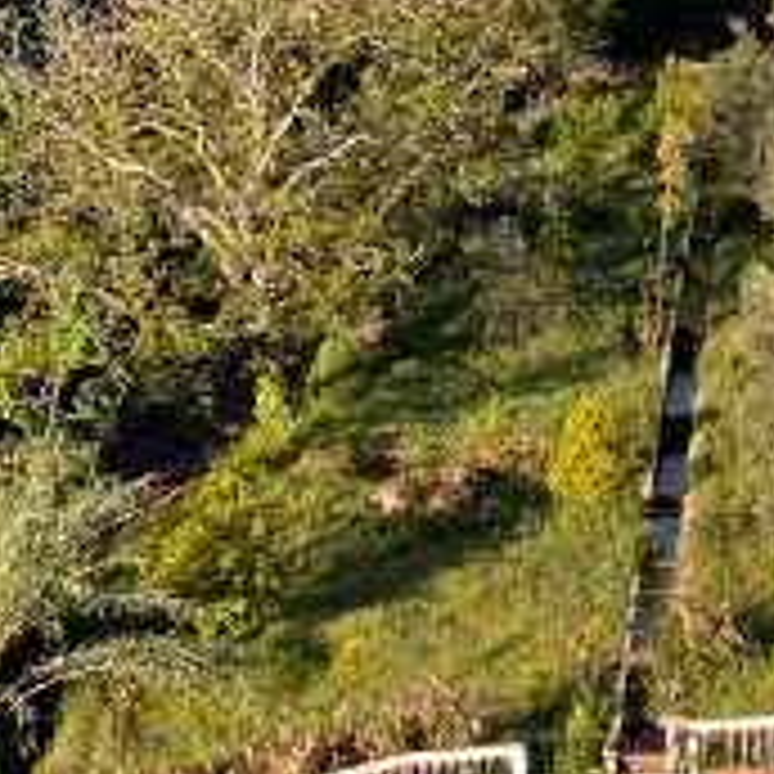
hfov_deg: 16.1
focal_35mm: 107
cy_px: -315
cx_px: 644
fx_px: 2707
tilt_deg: -0.3
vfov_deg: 15.3
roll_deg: +3.0
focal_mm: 5.1
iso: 50
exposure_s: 1/1517
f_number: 1.6
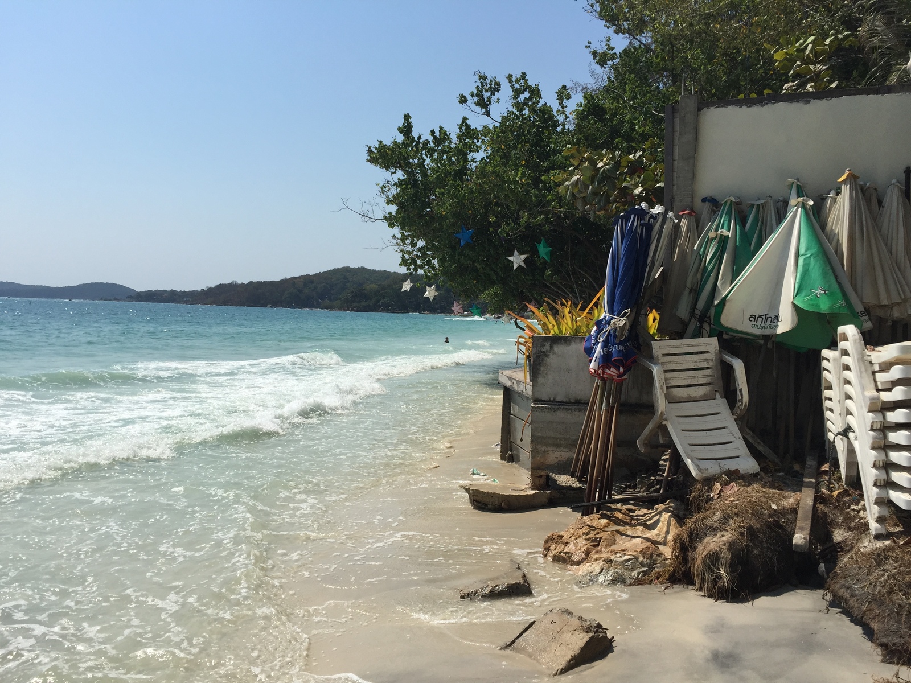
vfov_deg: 48.2
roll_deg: -3.2
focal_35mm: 29
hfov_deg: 61.7
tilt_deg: -2.3
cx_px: 456
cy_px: 342
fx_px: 763
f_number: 2.2
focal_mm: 4.15
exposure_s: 1/3968
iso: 32
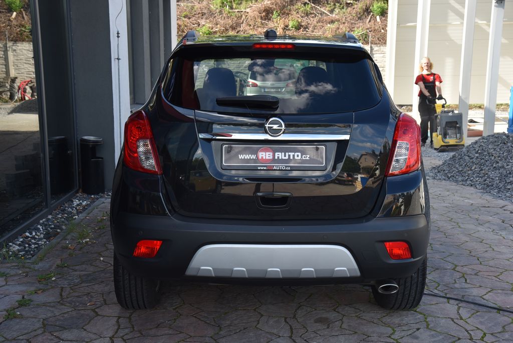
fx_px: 684
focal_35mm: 48
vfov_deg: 28.1
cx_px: 256
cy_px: 172
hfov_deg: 41.1
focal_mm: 48
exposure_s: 1/250
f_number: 8
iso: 500
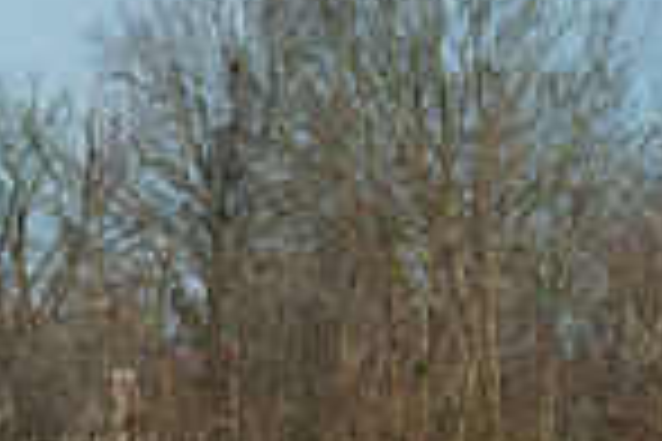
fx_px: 8146
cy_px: 544
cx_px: 257
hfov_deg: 4.7
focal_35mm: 443
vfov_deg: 3.1
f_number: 5.6
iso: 200
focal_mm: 112
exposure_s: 1/800
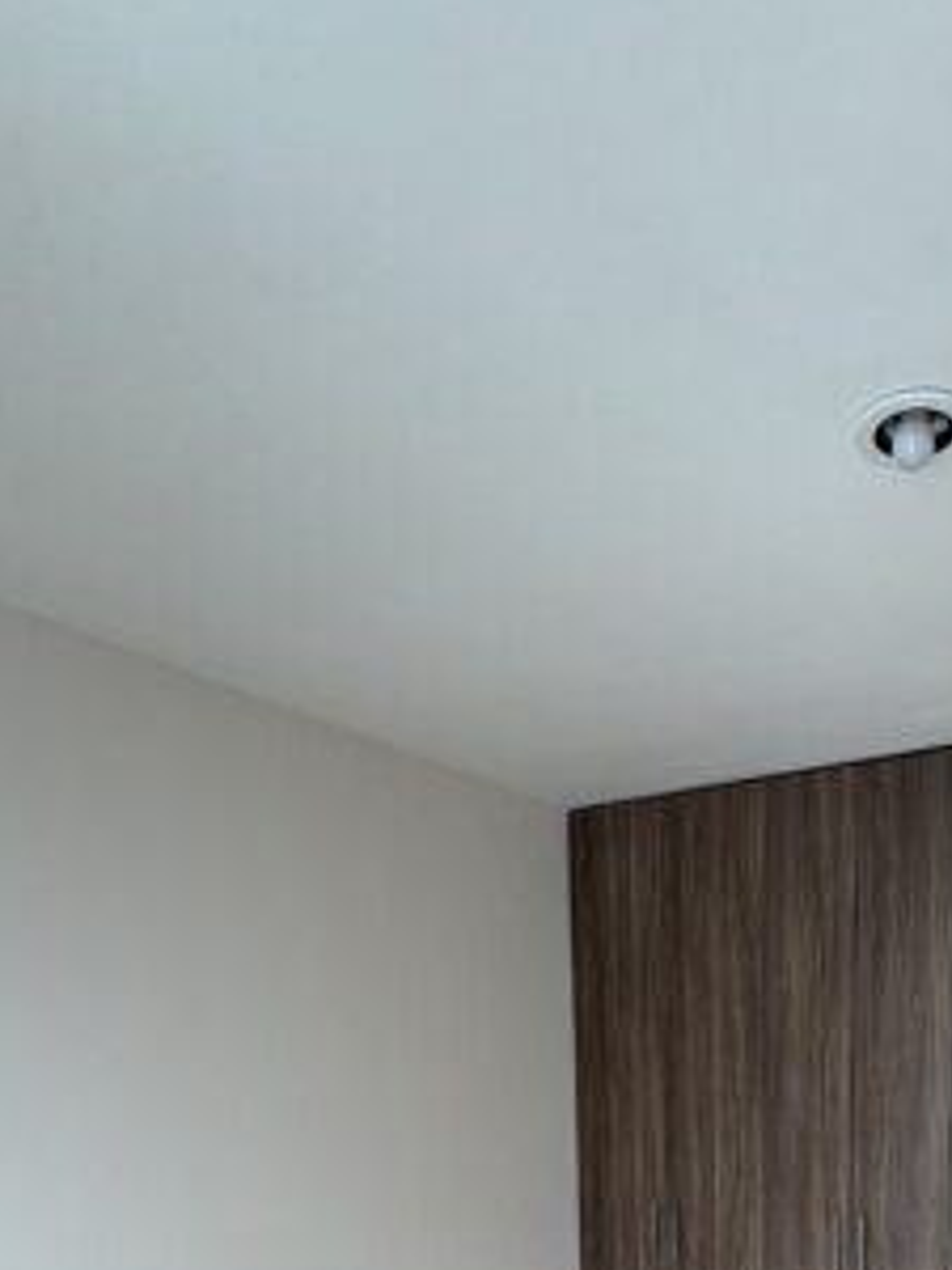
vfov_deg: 51.7
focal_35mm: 28
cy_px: 1249
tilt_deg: -7.9
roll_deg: +0.1
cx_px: 736
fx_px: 1027
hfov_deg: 47.5
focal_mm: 2.22
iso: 125
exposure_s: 1/99
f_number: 2.2
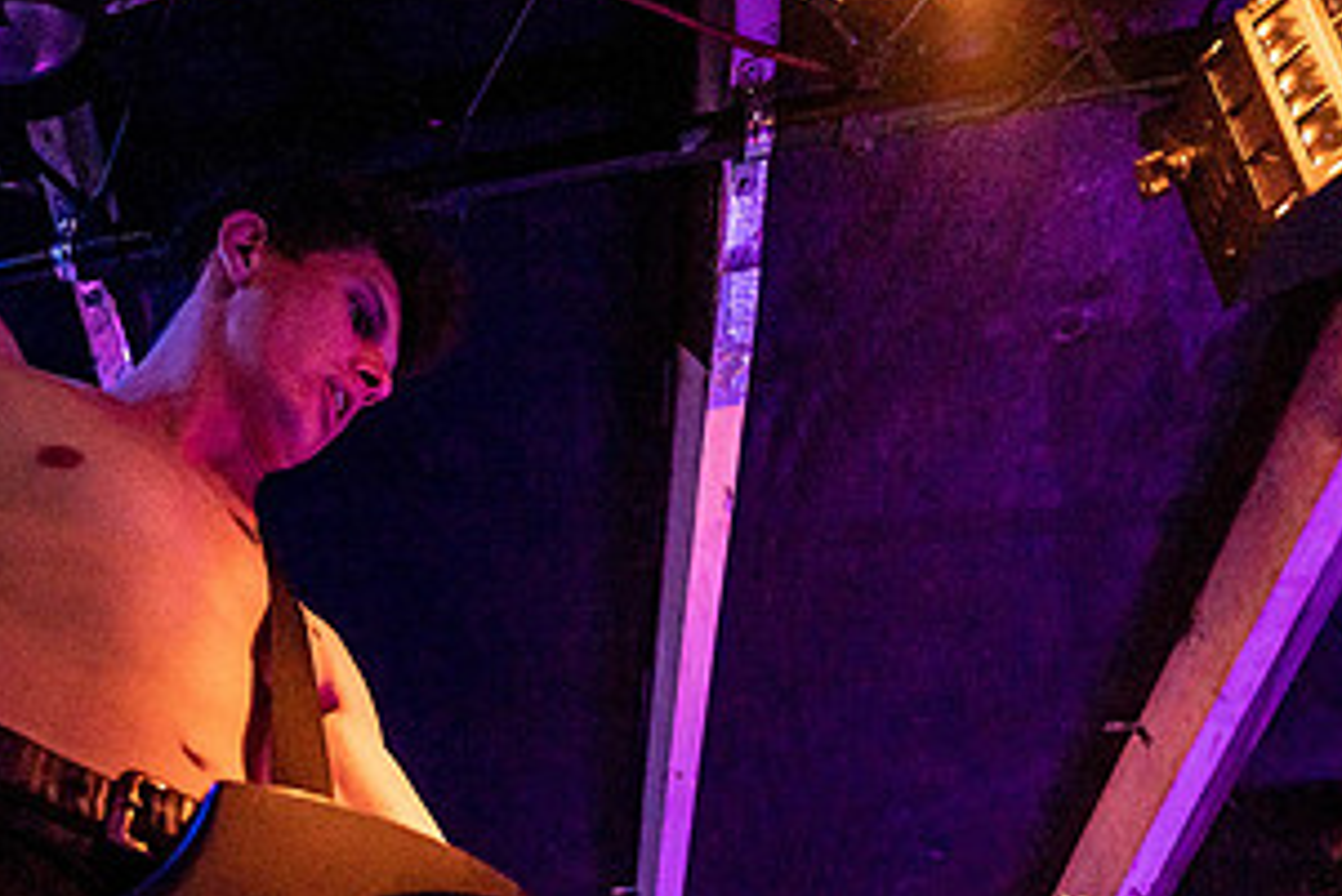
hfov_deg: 62.2
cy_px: 836
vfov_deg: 43.1
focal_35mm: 27
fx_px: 1007
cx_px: 285
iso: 3200
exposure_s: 1/250
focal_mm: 14
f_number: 2.8
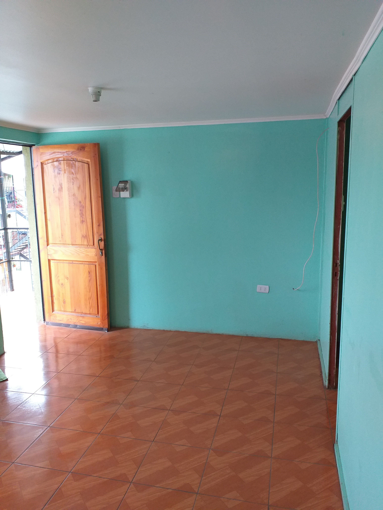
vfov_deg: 67.3
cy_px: 255
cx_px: 192
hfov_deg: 53.1
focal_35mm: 26
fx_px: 384
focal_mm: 3.6
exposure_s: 1/50
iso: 80
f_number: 1.9
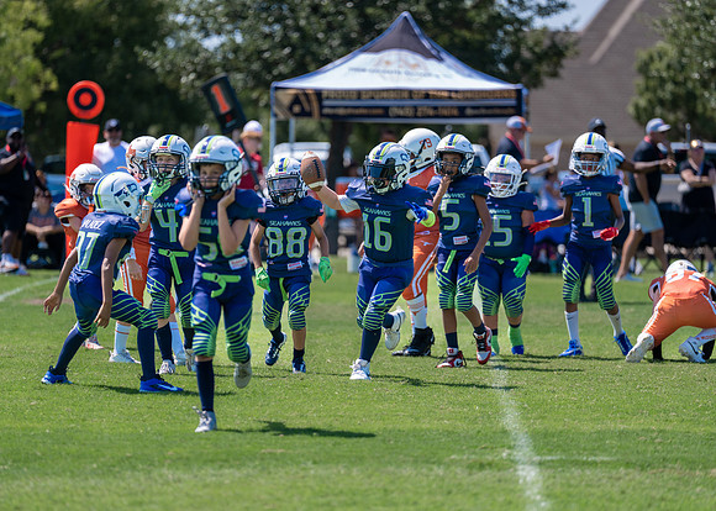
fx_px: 4364
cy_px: 256
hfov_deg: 9.4
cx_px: 358
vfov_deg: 6.7
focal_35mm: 215
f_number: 2.8
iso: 100
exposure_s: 1/1250
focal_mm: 200
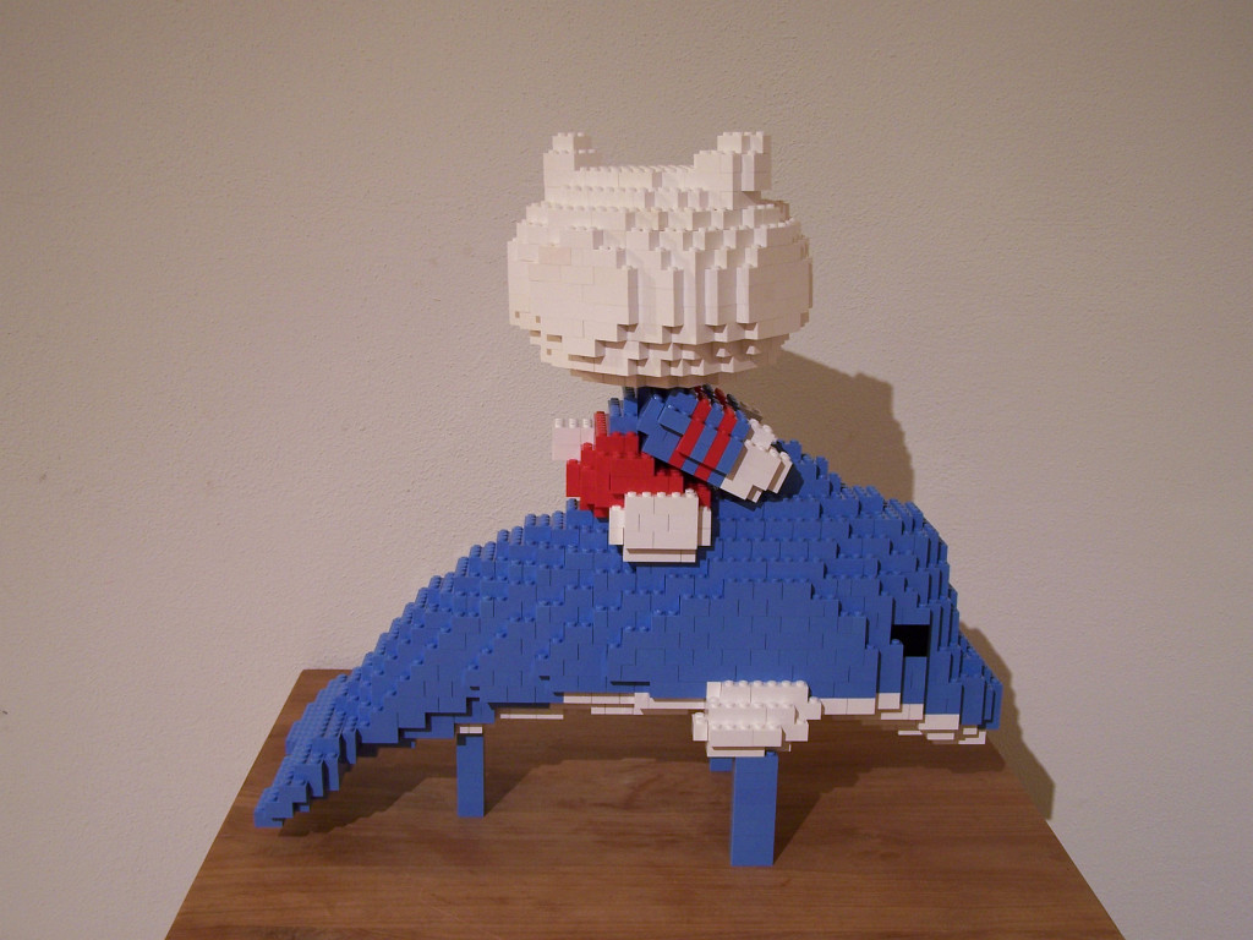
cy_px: 470
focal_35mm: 40
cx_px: 626
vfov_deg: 36.0
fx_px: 1448
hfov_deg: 46.8
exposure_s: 1/2
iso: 80
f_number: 2.8
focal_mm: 6.7
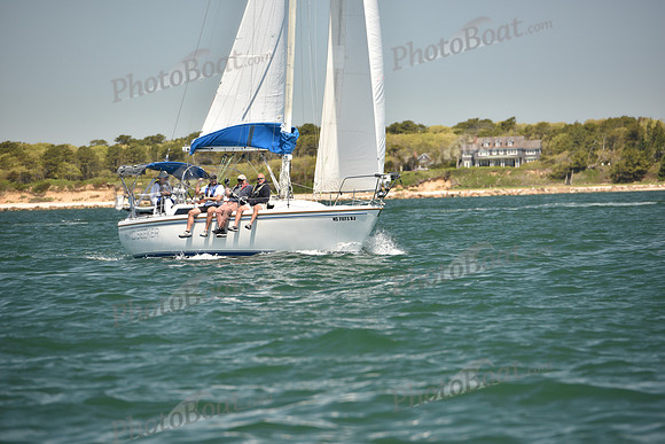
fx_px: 3695
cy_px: 222
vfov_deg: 6.9
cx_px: 332
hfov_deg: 10.3
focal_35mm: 200
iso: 250
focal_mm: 200
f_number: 4.5
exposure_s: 1/800
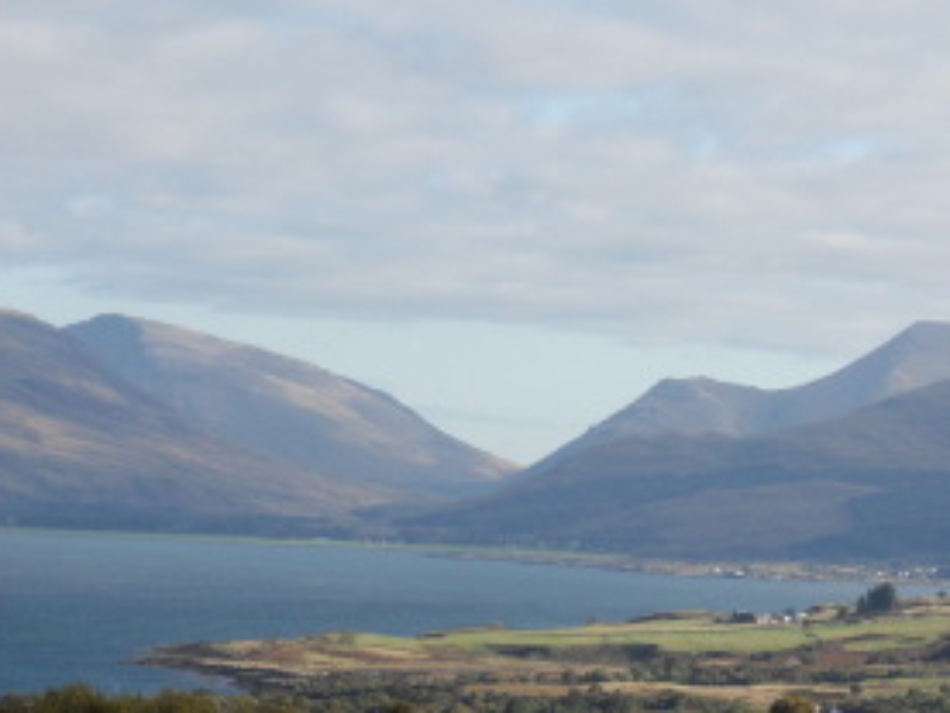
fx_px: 5599
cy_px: 503
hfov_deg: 9.7
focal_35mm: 204
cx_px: 778
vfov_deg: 7.3
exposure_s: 1/250
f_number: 5.6
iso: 80
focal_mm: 19.3
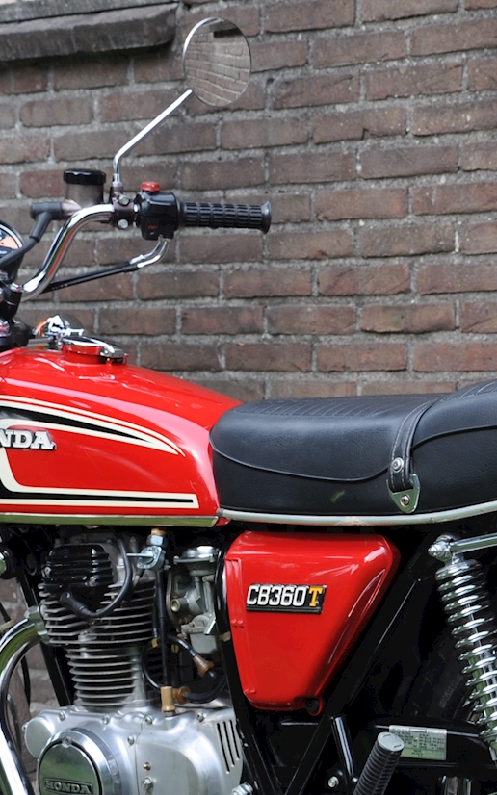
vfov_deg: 16.7
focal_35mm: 124
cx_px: 320
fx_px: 2692
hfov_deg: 10.5
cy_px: 590
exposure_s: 1/160
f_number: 6.3
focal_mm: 35
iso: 200
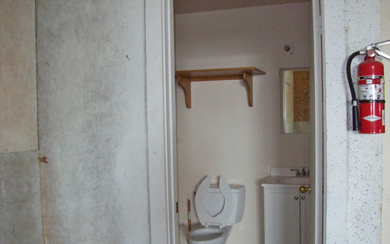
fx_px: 414
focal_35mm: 39
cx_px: 199
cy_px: 140
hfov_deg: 50.4
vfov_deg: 32.7
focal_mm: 6
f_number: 2.7
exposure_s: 1/64
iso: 200
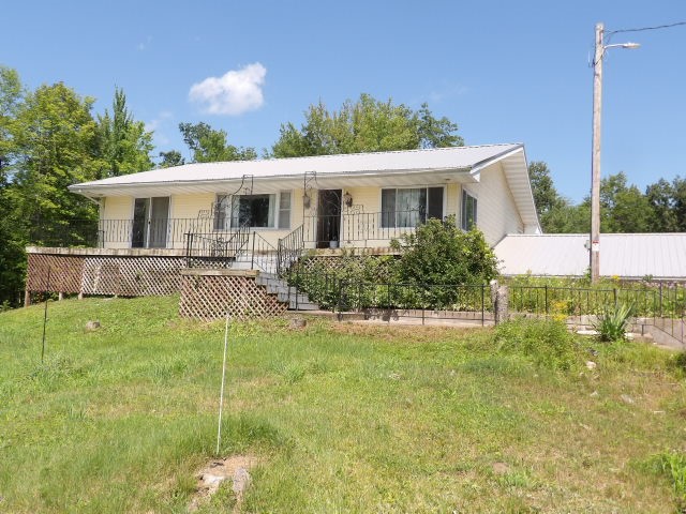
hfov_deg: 55.4
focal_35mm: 33
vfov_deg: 42.9
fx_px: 654
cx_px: 343
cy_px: 257
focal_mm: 5.9
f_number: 3.6
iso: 100
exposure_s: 1/517
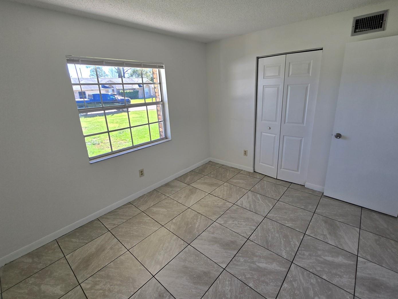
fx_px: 172
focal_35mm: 15
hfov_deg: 98.2
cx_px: 202
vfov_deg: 81.6
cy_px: 139
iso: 50
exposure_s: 1/137
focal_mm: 2.2
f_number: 2.2
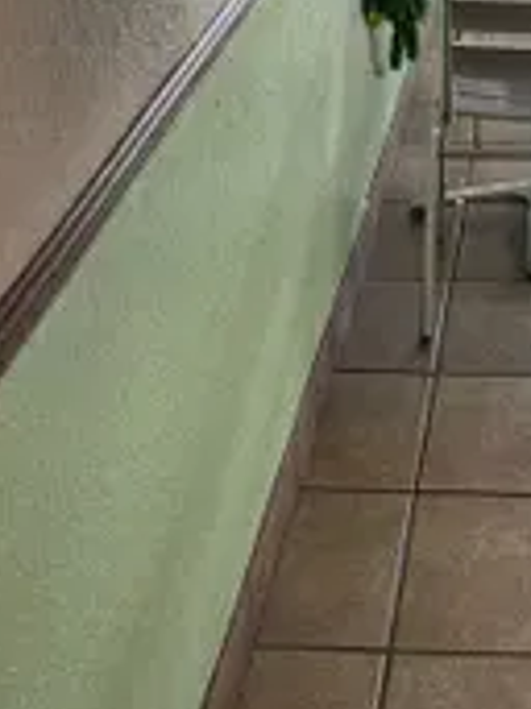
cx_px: 514
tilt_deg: -6.8
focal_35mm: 81
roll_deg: -1.2
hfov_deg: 17.8
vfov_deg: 21.8
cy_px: -209
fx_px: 1659
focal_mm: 4.25
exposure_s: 1/60
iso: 64
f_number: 1.8
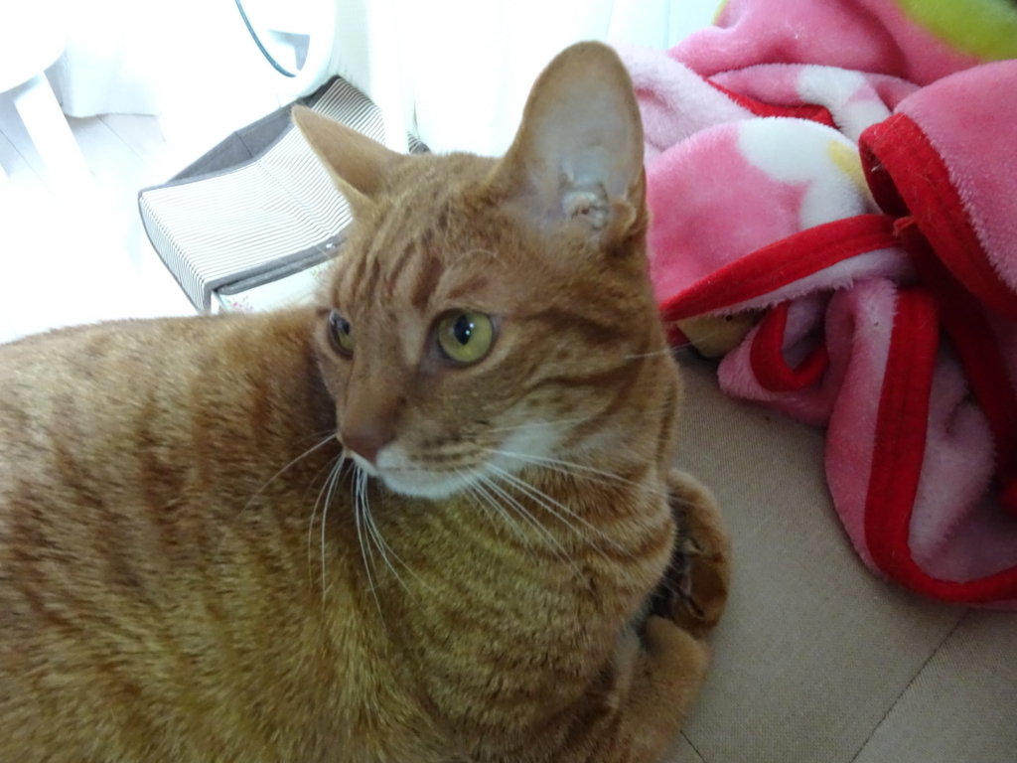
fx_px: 705
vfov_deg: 56.8
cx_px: 508
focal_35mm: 24
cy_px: 382
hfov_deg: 71.6
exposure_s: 1/13
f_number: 3.5
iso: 800
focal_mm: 4.1
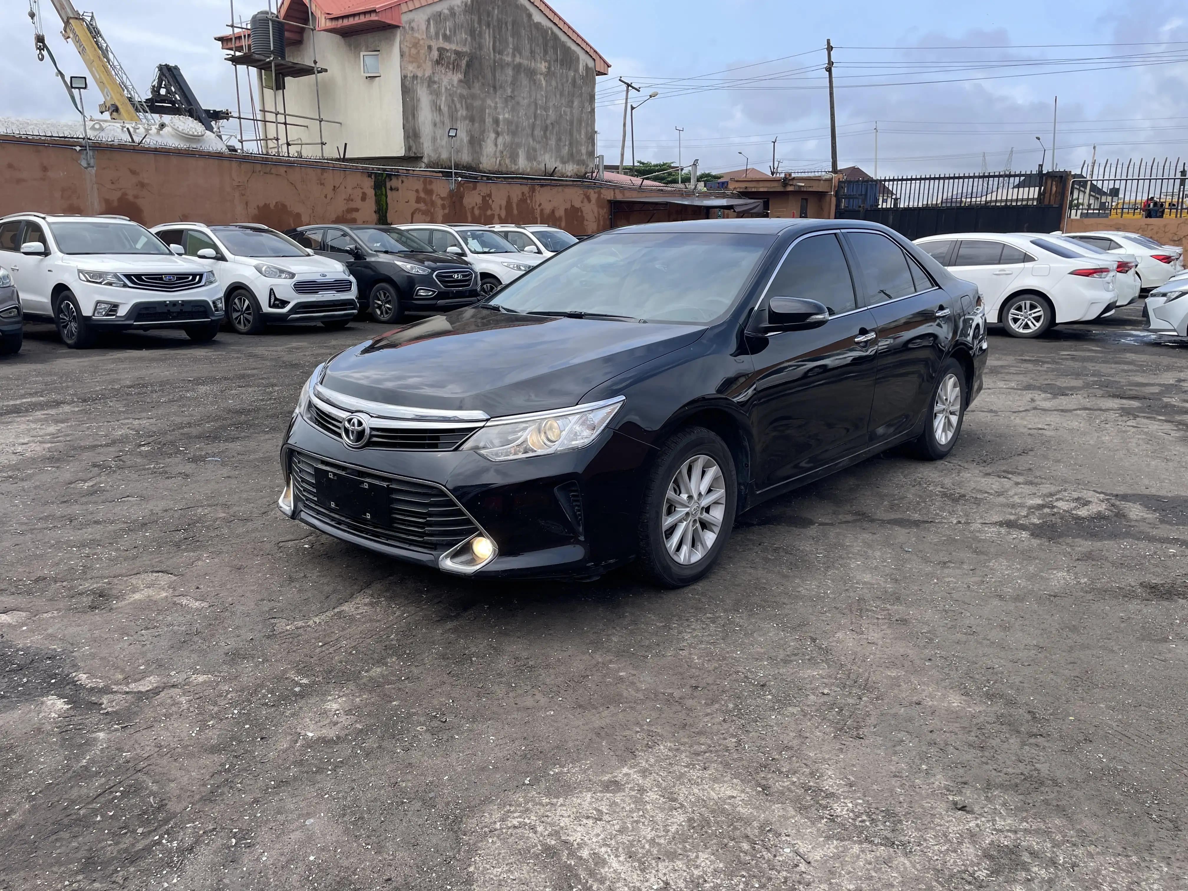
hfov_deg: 67.3
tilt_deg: -13.7
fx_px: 892
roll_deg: +0.0
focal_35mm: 26
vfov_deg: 53.1
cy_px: 446
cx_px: 594
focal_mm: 4.2
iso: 32
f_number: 1.6
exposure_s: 1/759
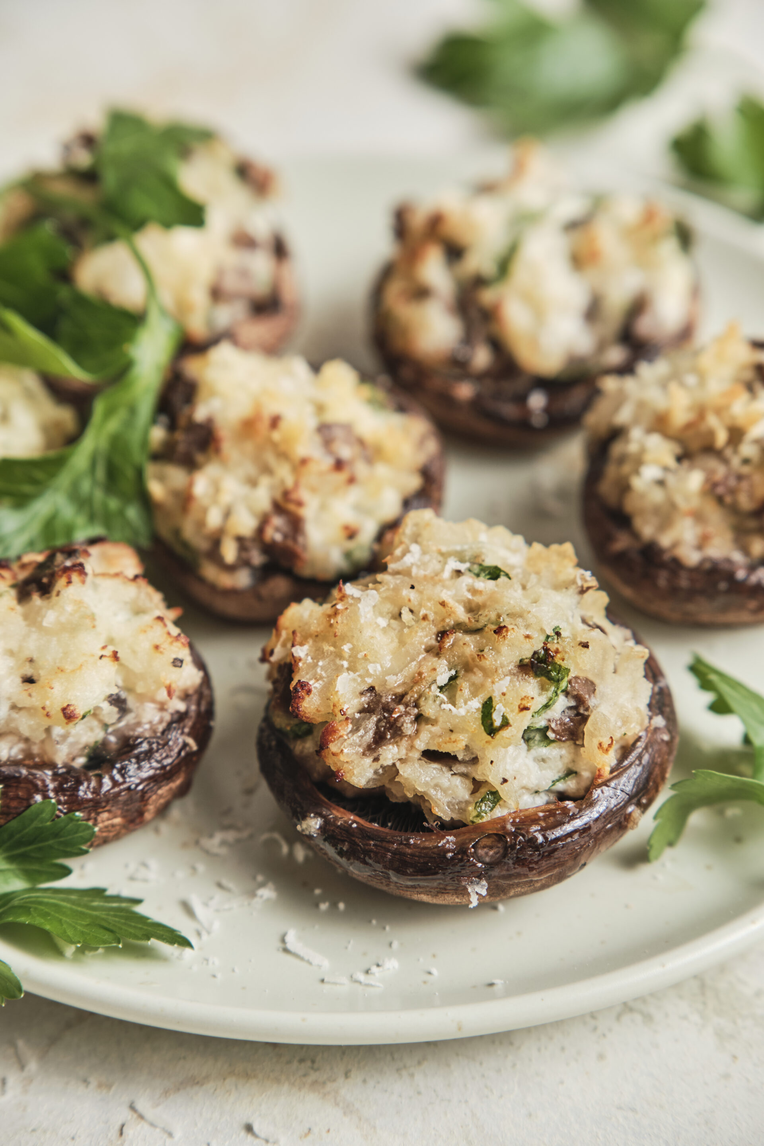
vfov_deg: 20.8
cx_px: 382
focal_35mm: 98
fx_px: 3119
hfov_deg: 14.0
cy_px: 573
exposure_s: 1/80
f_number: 4.5
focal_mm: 65.4
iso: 200
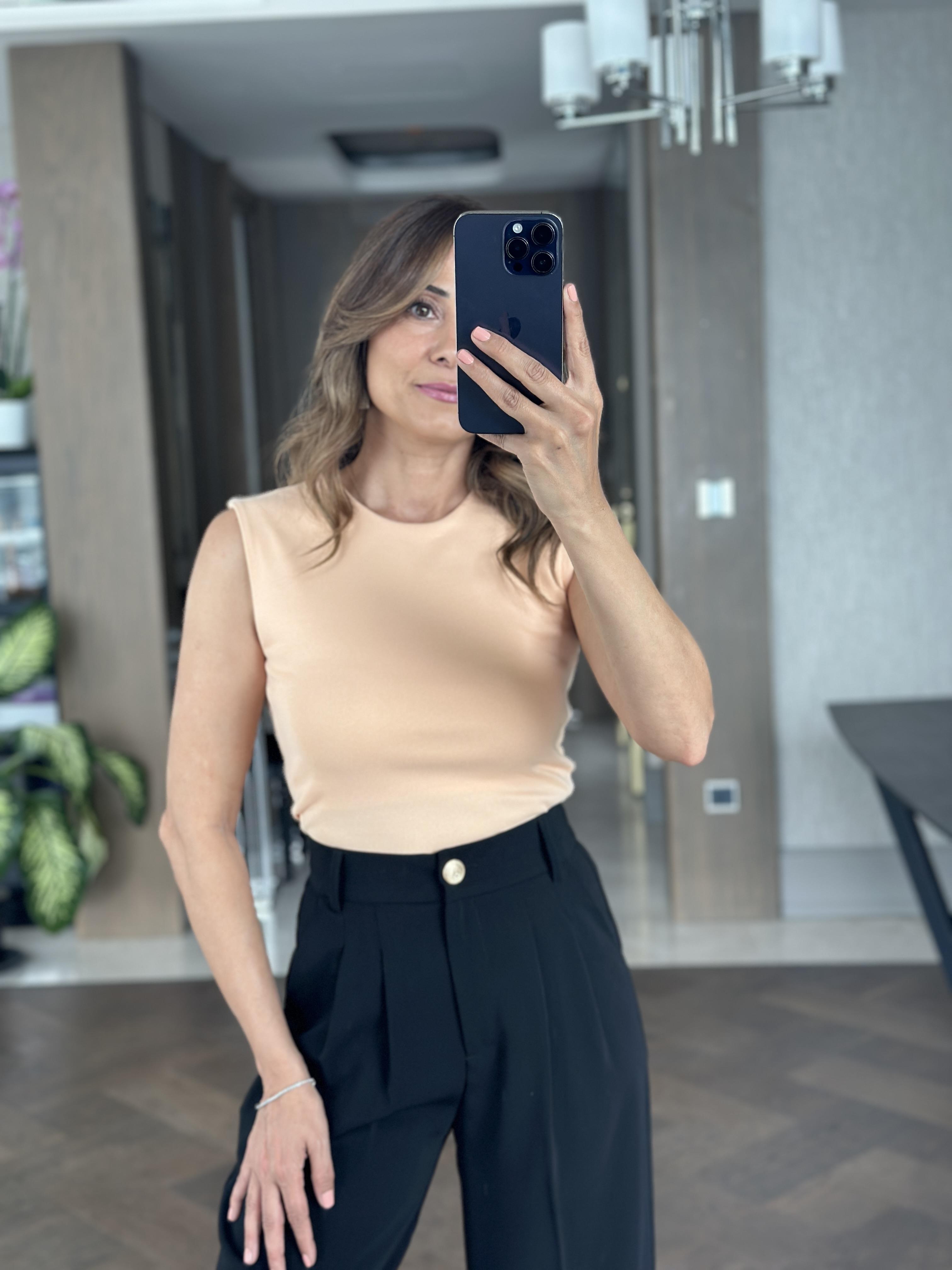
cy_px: 635
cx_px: 476
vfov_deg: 39.7
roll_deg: +2.0
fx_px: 1760
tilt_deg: -16.5
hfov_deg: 30.3
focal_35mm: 48
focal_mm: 6.86
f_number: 1.78
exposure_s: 1/70
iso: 125
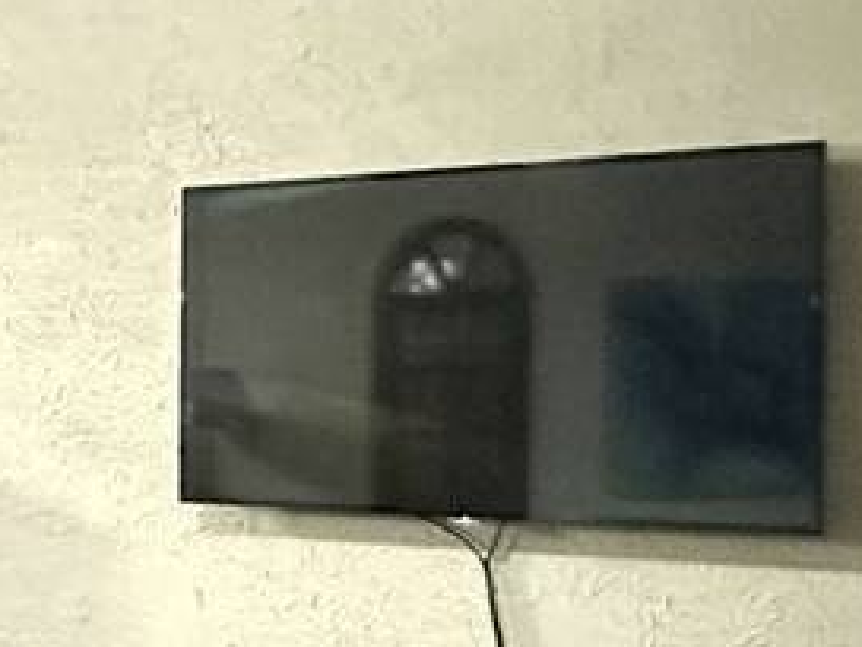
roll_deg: -0.2
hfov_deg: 22.5
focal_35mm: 74
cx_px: -364
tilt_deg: -0.6
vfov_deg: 19.9
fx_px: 1843
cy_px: 381
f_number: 2.2
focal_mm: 2.22
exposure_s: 1/40
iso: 1600
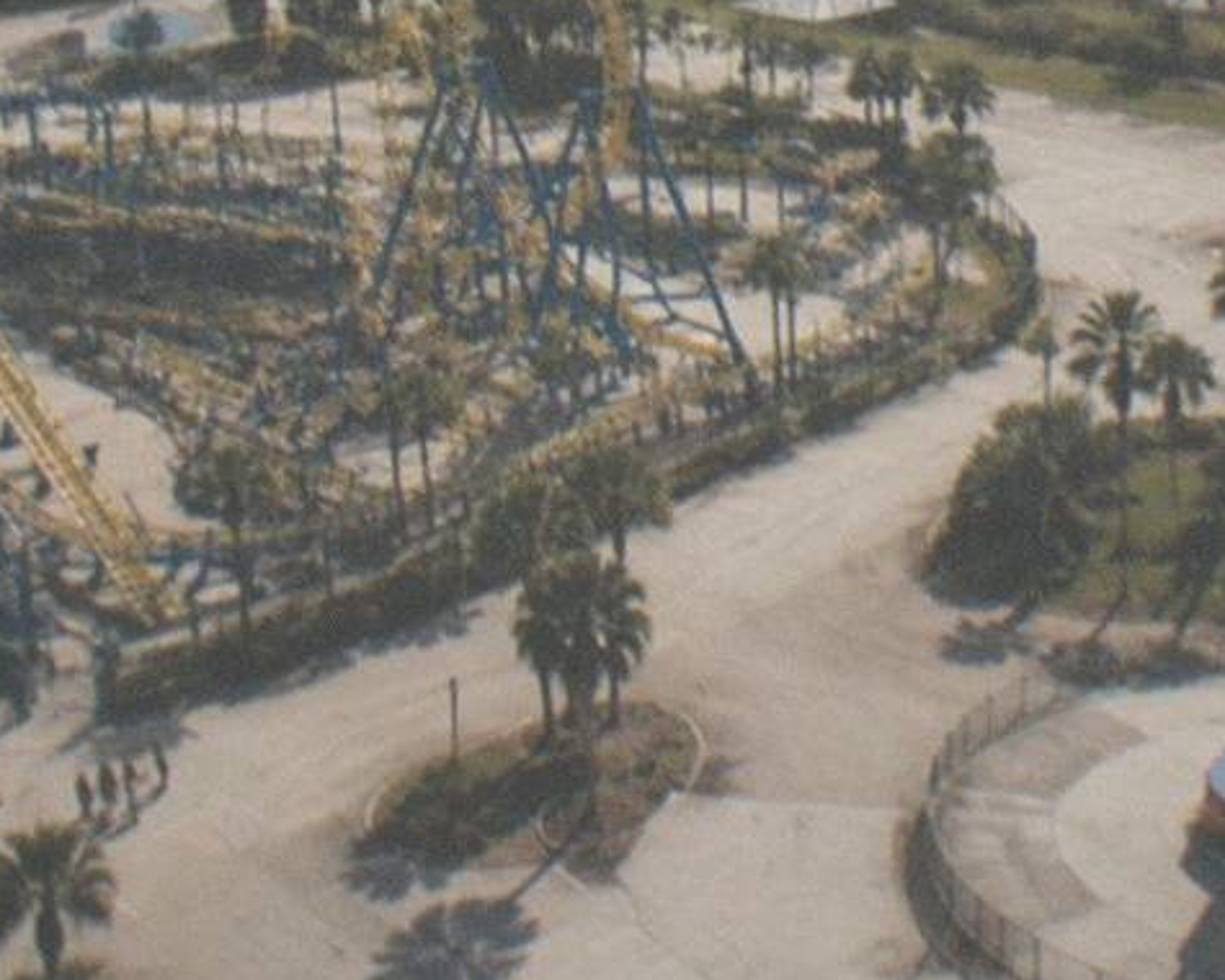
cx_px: 518
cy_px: 253
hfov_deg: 24.1
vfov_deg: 19.3
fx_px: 2864
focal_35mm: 79
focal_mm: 40
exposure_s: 1/200
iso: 400
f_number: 11
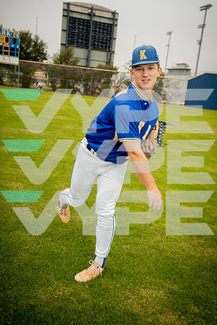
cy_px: 162
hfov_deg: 31.9
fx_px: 380
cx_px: 108
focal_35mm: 42
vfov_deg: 46.4
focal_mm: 42
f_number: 5.6
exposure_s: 1/250
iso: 200
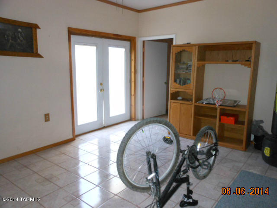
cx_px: 138
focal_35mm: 28
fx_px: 224
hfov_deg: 63.4
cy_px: 104
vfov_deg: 49.7
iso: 400
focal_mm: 5
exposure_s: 1/30
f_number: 3.7
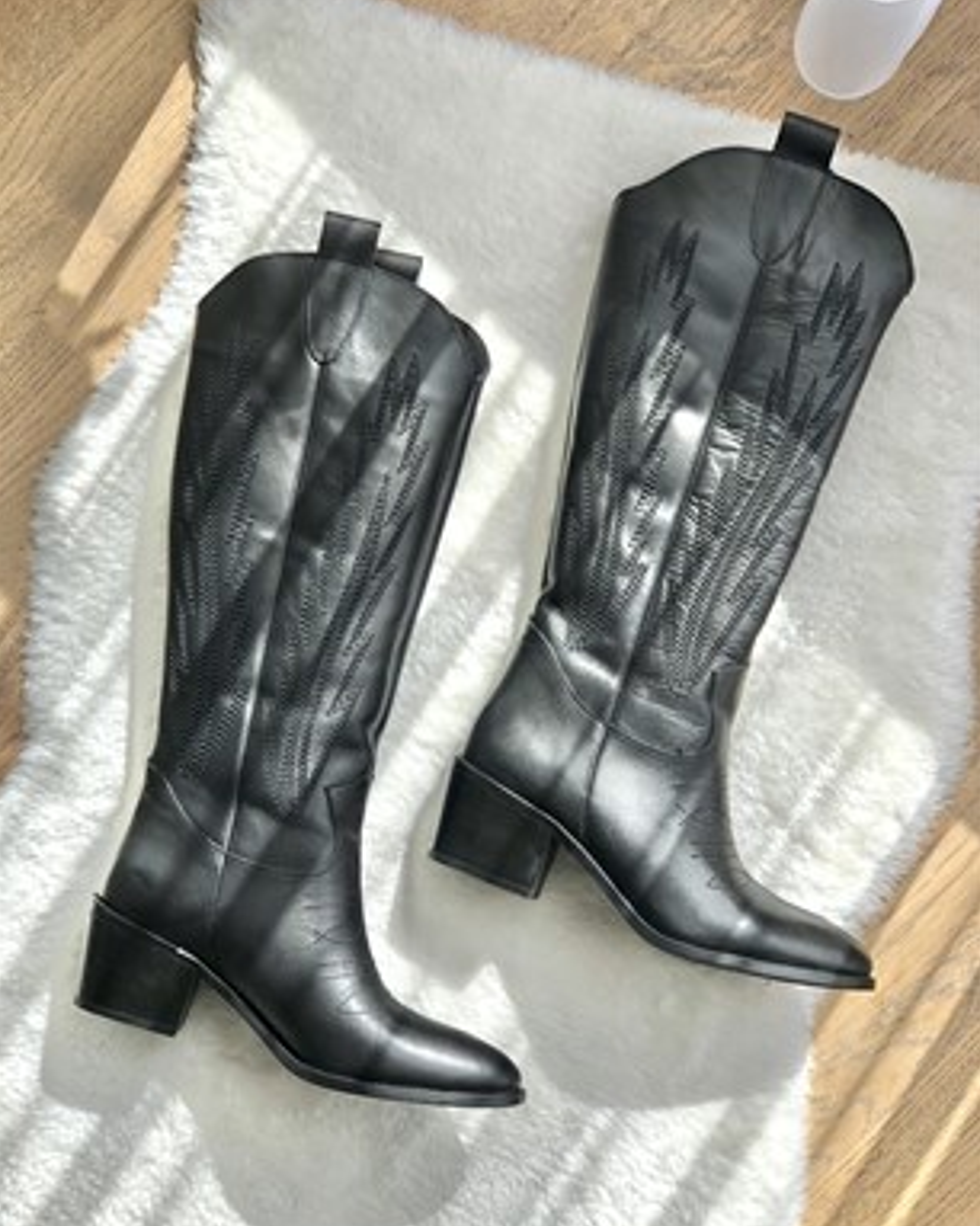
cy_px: 642
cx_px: 490
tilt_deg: -86.6
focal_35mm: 60
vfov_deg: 31.5
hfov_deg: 25.4
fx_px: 2177
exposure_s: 1/227
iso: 20
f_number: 2.8
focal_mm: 6.6
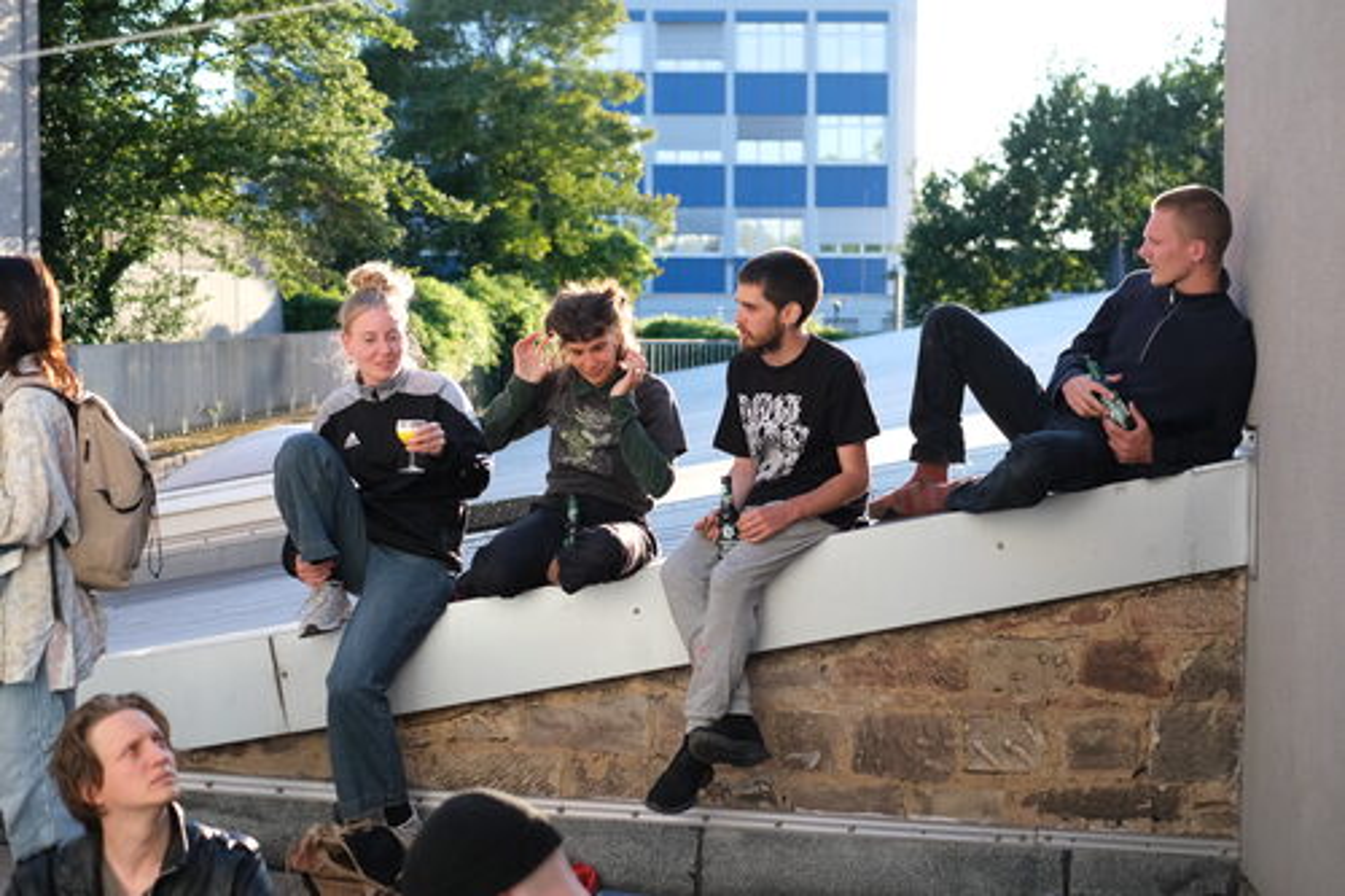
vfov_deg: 25.5
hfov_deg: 37.5
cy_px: 448
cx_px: 672
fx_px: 1979
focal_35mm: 53
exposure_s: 1/4000
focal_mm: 35
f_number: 2.5
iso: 1600
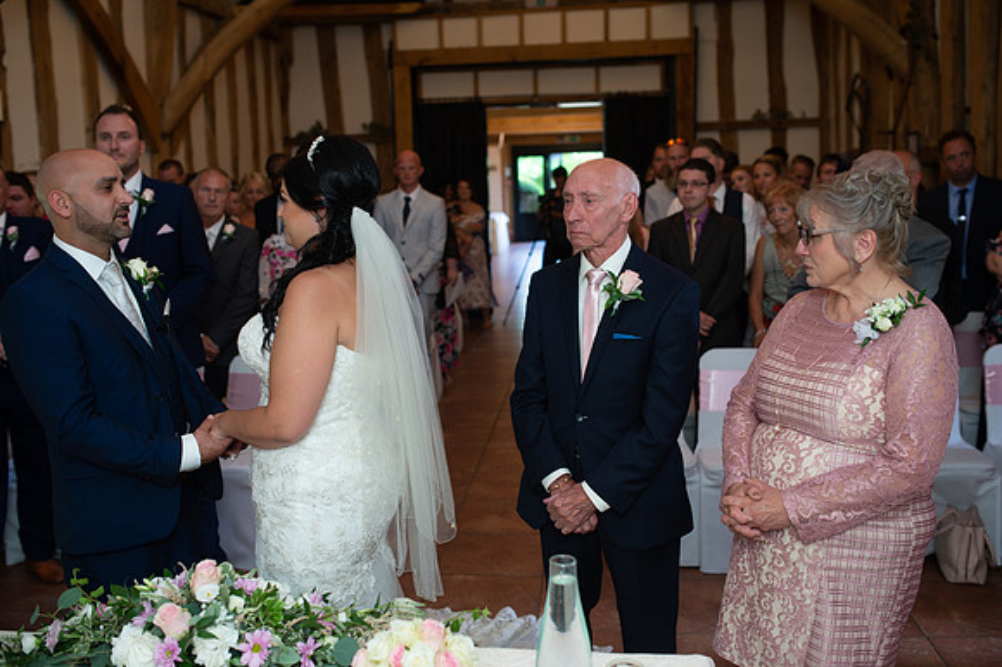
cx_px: 501
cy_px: 334
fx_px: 974
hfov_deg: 54.5
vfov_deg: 37.8
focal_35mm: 35
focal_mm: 35
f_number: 2.8
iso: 400
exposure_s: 1/100
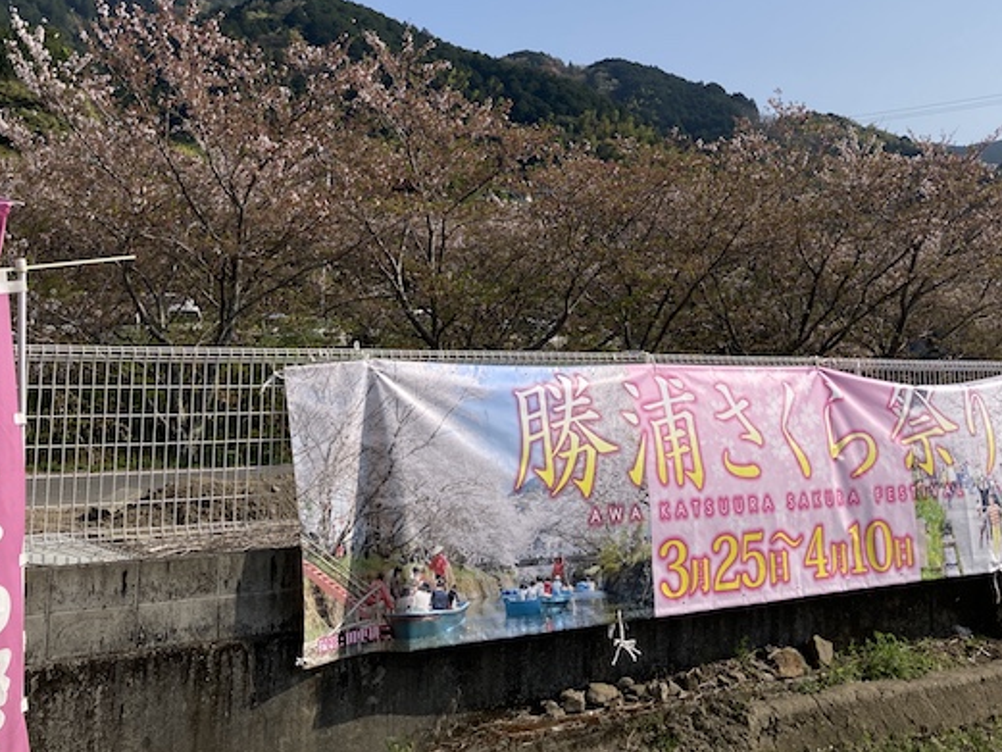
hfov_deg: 43.8
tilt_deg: +10.7
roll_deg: -0.2
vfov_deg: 33.0
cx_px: 540
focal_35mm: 43
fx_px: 1245
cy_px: 194
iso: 20
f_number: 1.8
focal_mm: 3.99
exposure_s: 1/2667
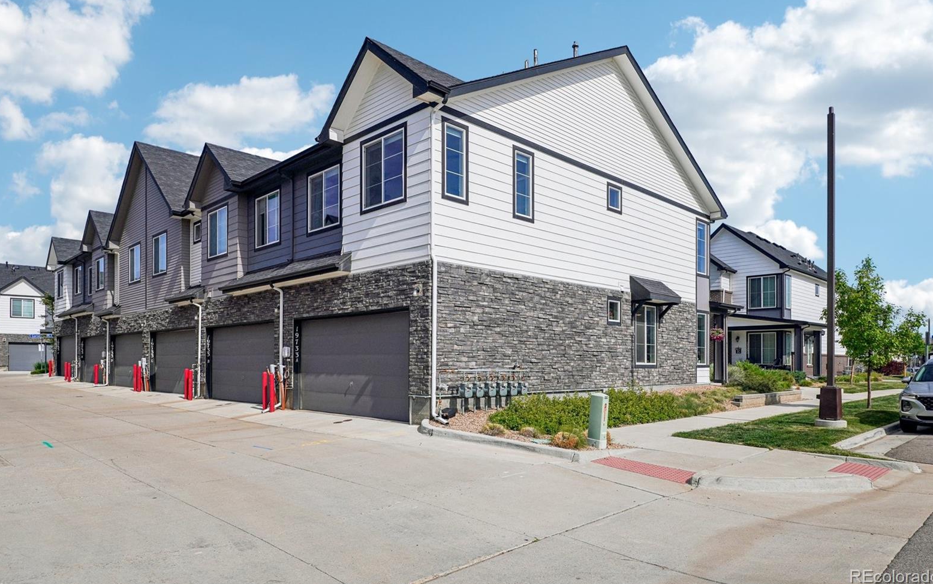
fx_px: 559
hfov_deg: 79.6
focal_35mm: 22
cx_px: 467
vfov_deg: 55.0
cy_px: 269
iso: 100
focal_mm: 14
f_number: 8
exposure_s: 1/750
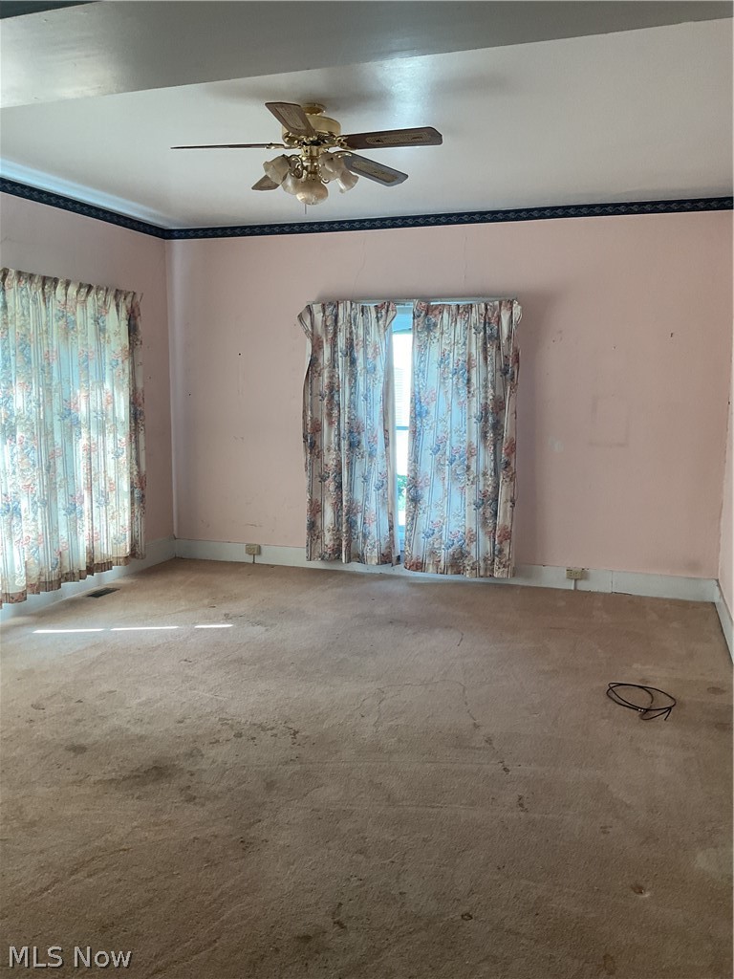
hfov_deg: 48.2
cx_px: 367
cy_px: 490
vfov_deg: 61.7
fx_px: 820
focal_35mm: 29
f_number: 1.8
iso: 64
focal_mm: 3
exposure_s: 1/120
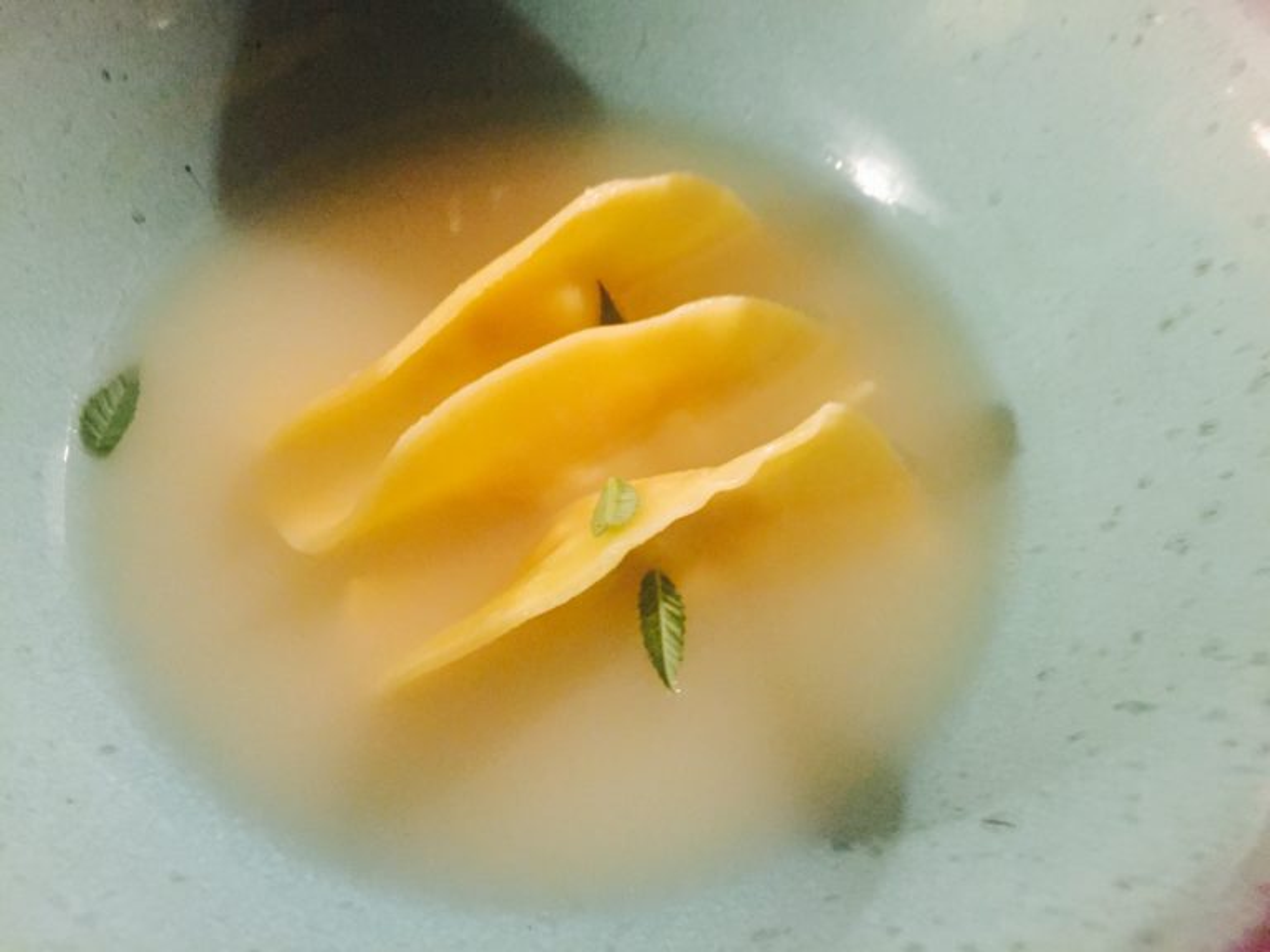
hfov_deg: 61.7
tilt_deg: -60.9
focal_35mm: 29
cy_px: 476
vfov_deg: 48.2
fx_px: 1064
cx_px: 635
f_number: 2.2
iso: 500
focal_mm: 4.15
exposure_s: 1/17
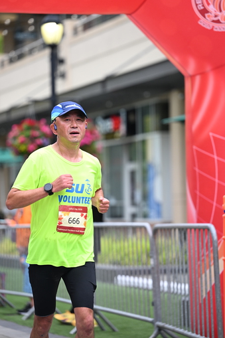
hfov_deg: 9.4
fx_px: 1370
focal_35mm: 146
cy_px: 156
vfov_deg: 14.1
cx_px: 107
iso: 640
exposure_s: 1/1600
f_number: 2.8
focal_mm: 135
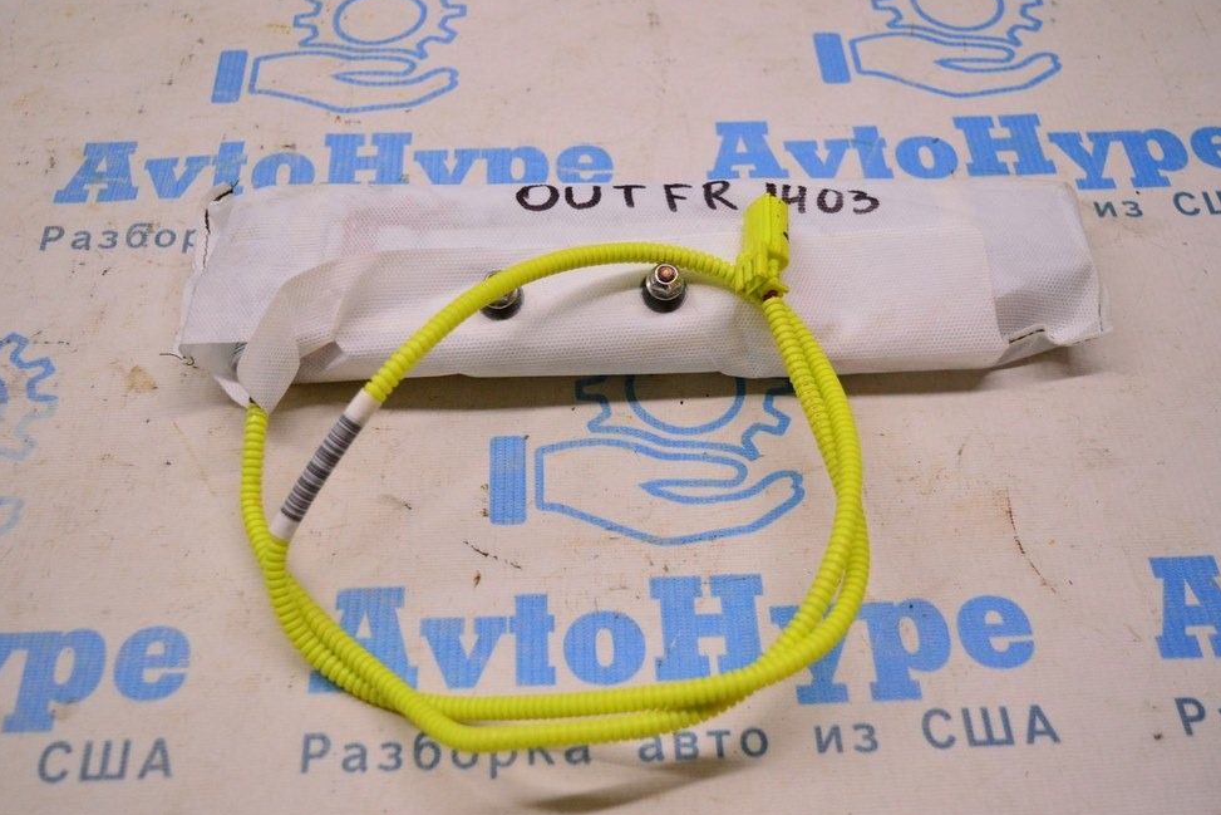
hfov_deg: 47.4
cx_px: 581
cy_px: 413
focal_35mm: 41
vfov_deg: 32.6
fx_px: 1391
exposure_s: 1/400
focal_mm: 26
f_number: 4
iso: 1600
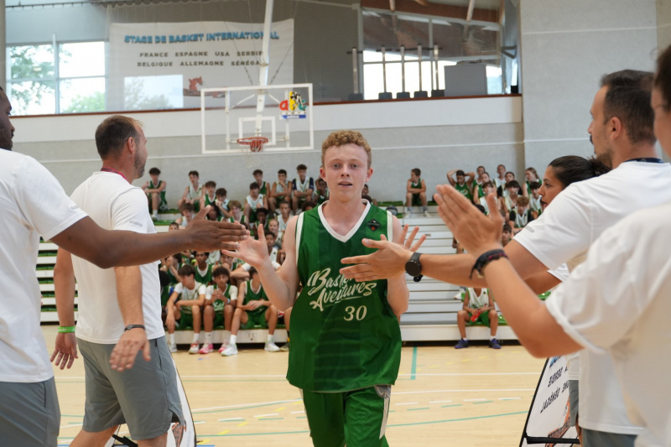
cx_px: 336
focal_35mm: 42
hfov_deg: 46.4
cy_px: 224
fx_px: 783
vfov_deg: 31.9
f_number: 2.8
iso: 800
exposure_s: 1/320
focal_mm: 28
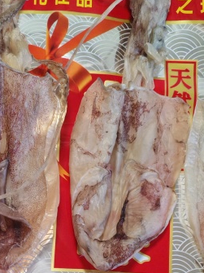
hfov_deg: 16.4
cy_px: 351
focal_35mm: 86
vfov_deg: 20.8
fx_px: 676
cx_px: -41
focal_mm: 5.52
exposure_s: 1/100
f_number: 1.95
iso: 640
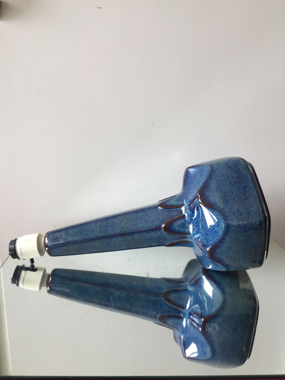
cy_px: 190
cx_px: 142
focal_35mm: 29
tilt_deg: -16.8
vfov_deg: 61.7
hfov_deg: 48.2
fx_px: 318
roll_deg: -1.2
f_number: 2.2
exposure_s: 1/50
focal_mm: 4.15
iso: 32
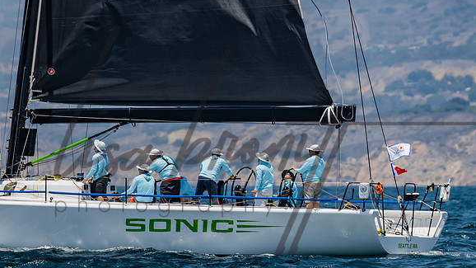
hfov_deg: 2.6
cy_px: 59
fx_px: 10589
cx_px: 238
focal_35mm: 839
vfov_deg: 1.4
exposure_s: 1/1600
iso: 320
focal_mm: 400
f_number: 5.6
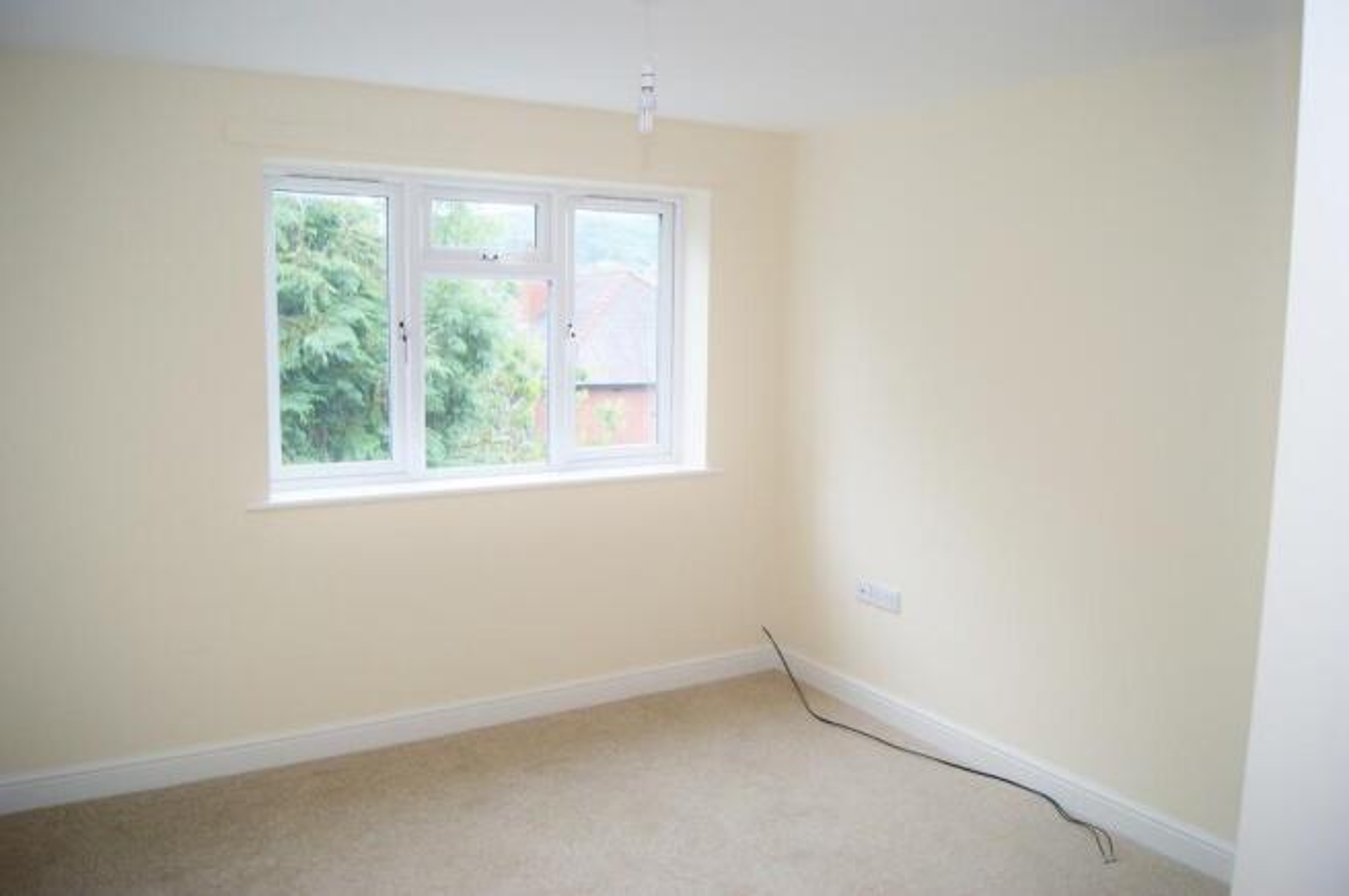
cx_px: 674
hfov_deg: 67.4
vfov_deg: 47.8
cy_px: 448
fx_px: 1011
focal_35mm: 27
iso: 250
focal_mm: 18
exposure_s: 1/160
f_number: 4
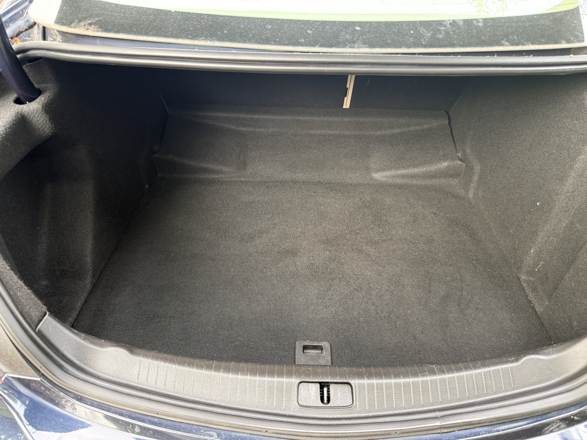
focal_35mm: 24
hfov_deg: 71.6
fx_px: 407
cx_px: 294
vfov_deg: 56.8
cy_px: 220
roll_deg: +0.1
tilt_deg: -37.1
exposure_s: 1/93
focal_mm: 6.76
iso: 200
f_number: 1.78
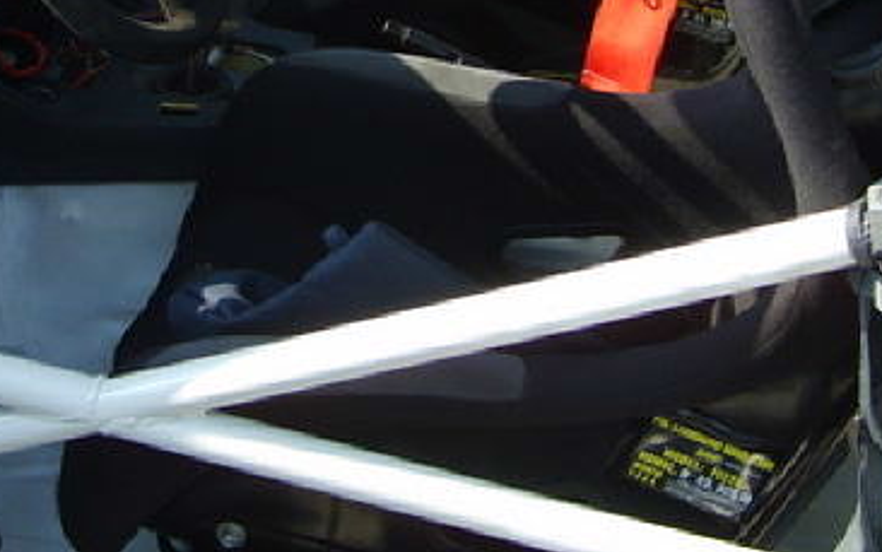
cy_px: -17
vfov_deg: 15.8
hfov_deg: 25.4
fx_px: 1948
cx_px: 292
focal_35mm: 81
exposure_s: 1/350
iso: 50
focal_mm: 5.8
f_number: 2.8
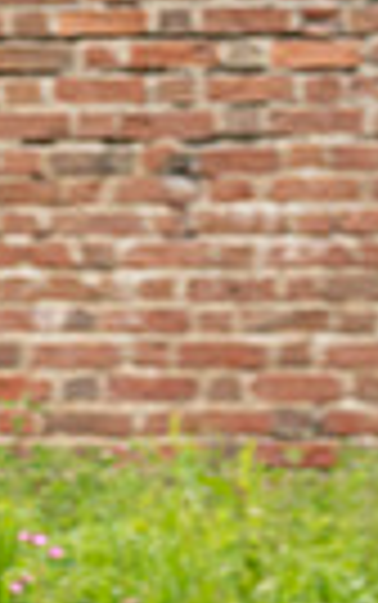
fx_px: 7599
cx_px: -886
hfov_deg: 2.8
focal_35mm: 462
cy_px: 187
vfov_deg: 4.5
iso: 400
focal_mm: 105
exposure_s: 1/1000
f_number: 3.5
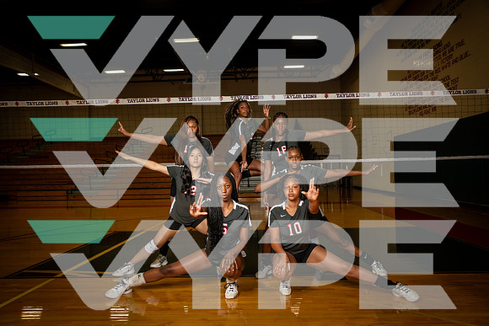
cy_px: 163
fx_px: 435
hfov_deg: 58.7
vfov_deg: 41.1
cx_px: 244
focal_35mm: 32
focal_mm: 32
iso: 800
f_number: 7.1
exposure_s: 1/250
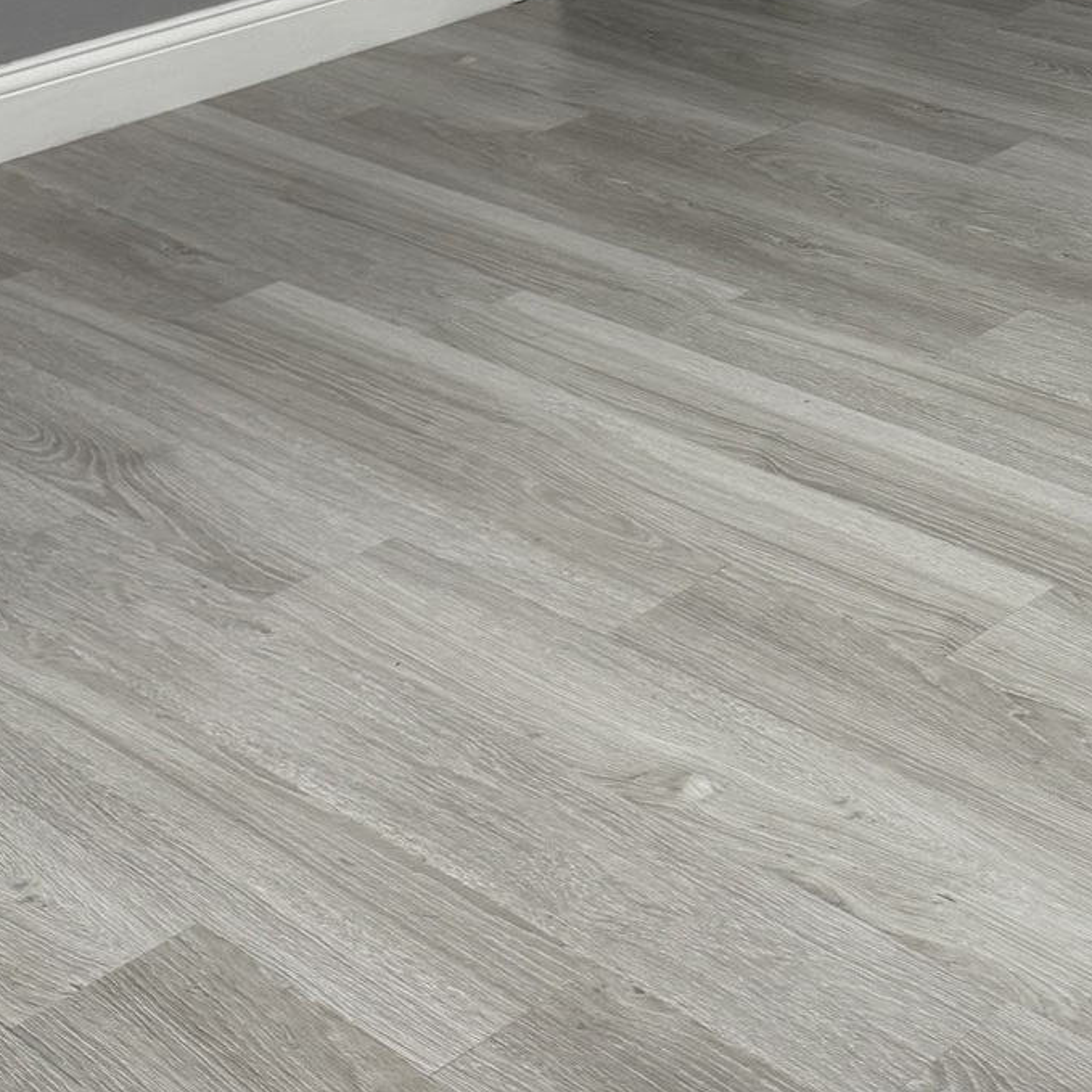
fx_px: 2570
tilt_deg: -15.6
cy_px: -37
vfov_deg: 22.9
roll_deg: +0.4
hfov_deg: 22.8
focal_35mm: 72
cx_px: 1148
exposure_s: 1/60
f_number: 1.78
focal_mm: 6.76
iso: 125
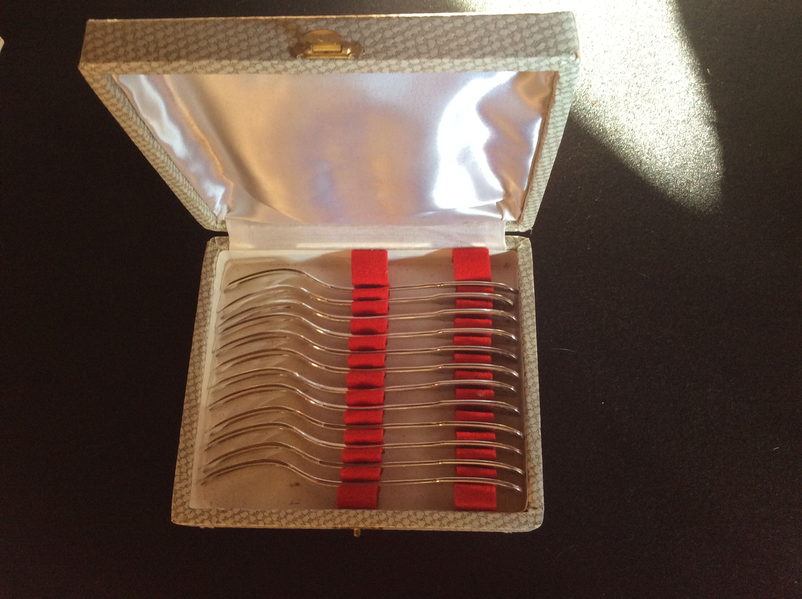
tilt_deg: -70.4
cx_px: 401
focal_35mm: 32
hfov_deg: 56.9
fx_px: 740
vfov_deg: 44.1
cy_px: 300
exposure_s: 1/25
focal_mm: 3.3
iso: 80
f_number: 2.4
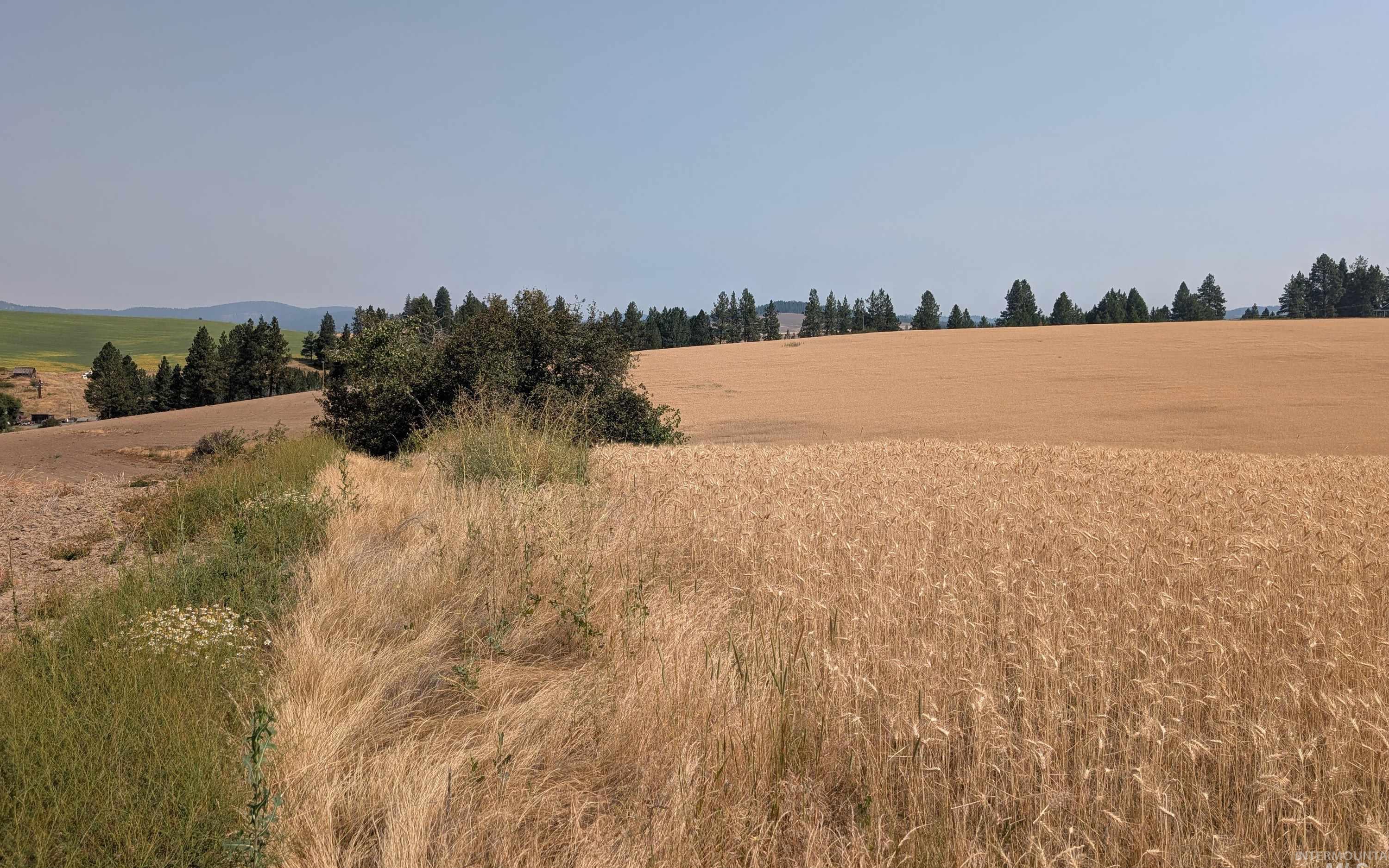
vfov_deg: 47.5
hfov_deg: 70.4
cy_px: 371
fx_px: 984
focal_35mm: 26
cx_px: 694
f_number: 1.68
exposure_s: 1/1312
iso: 23
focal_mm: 6.9
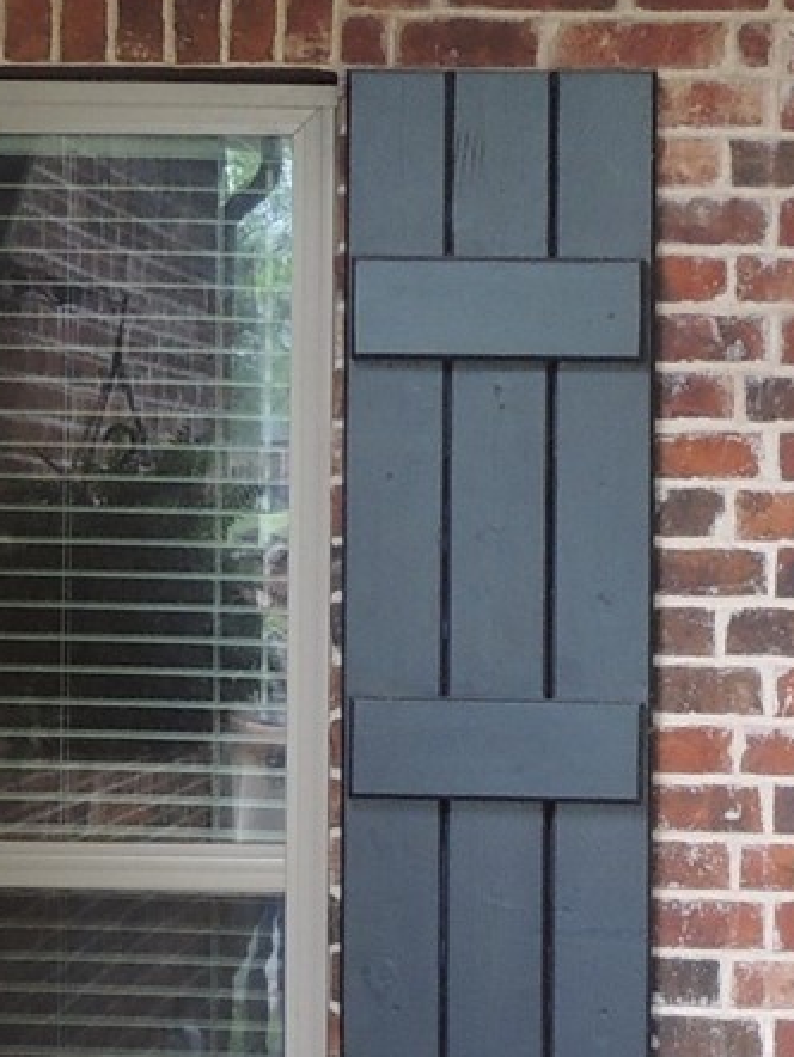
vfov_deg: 13.0
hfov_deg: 9.7
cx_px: 639
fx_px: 4644
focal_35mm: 152
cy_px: 734
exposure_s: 1/50
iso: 180
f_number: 3.3
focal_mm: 6.2
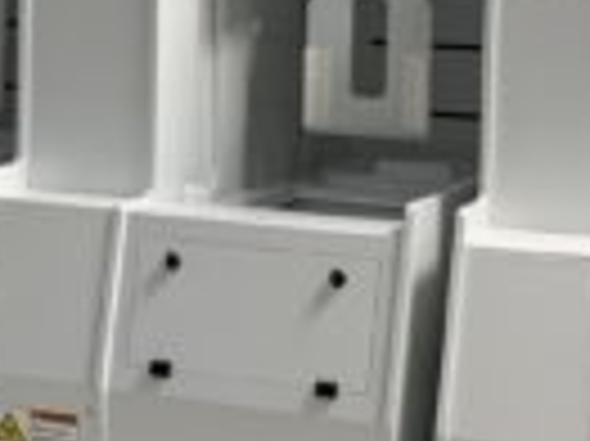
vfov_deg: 9.6
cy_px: 45
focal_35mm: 153
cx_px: -248
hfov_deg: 12.4
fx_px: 2605
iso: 64
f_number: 1.8
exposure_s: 1/121
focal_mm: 4.25
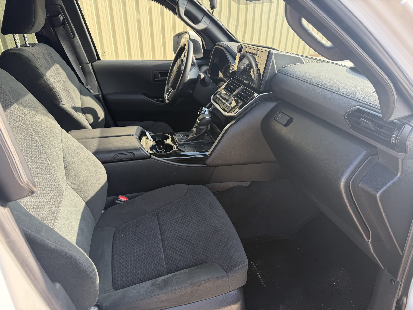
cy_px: 155
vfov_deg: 56.8
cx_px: 206
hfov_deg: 71.6
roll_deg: +1.9
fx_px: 286
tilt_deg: -24.7
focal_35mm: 24
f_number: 1.78
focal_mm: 6.76
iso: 80
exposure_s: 1/269
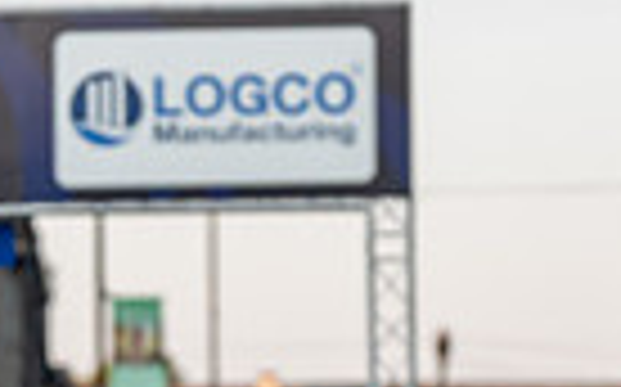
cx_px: -352
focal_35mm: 510
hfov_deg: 4.1
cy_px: 659
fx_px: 8624
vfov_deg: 2.6
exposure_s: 1/800
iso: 1000
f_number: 3.2
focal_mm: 116
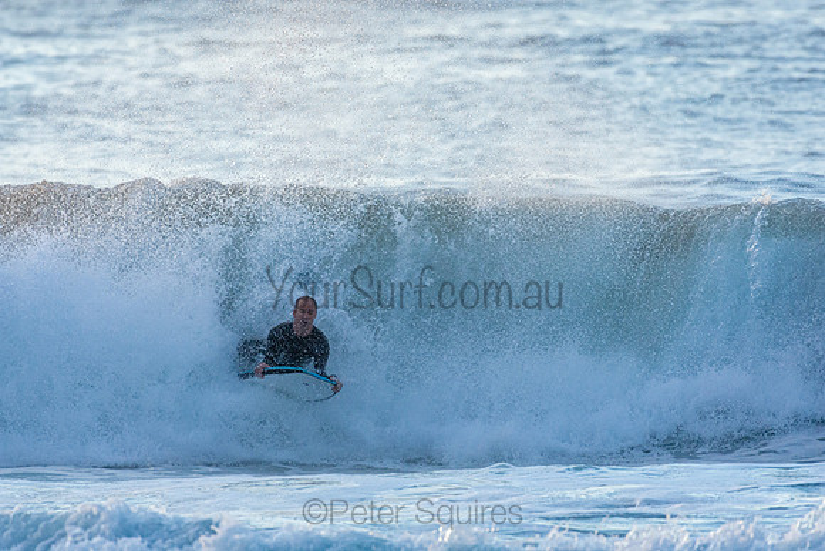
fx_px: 16503
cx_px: 412
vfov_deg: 1.9
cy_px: 276
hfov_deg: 2.9
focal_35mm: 720
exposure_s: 1/1250
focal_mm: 480
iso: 560
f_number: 5.6
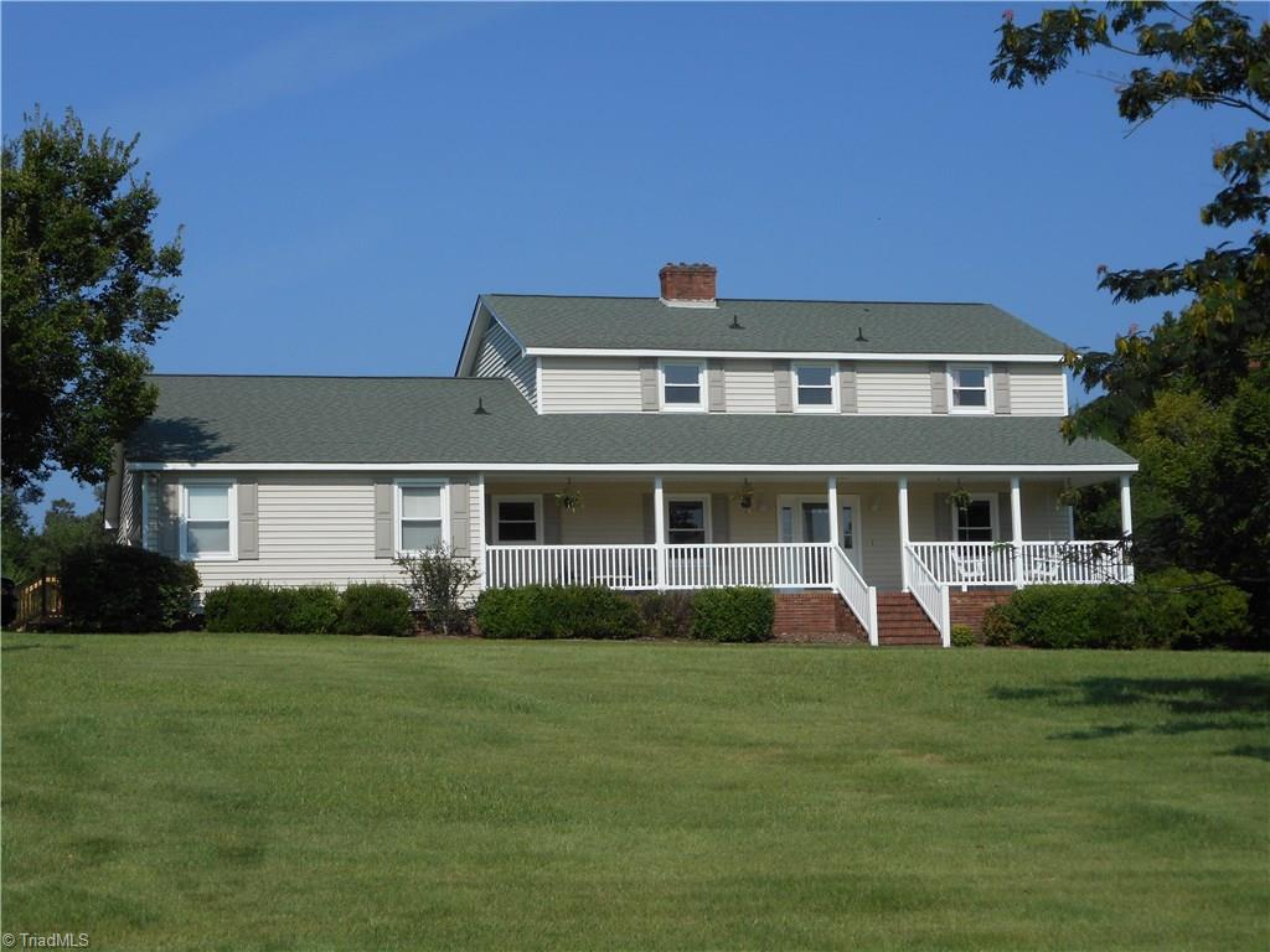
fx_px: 2458
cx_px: 635
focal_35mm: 67
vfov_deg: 21.9
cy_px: 476
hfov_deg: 29.0
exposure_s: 1/640
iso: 80
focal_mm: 12
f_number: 5.3
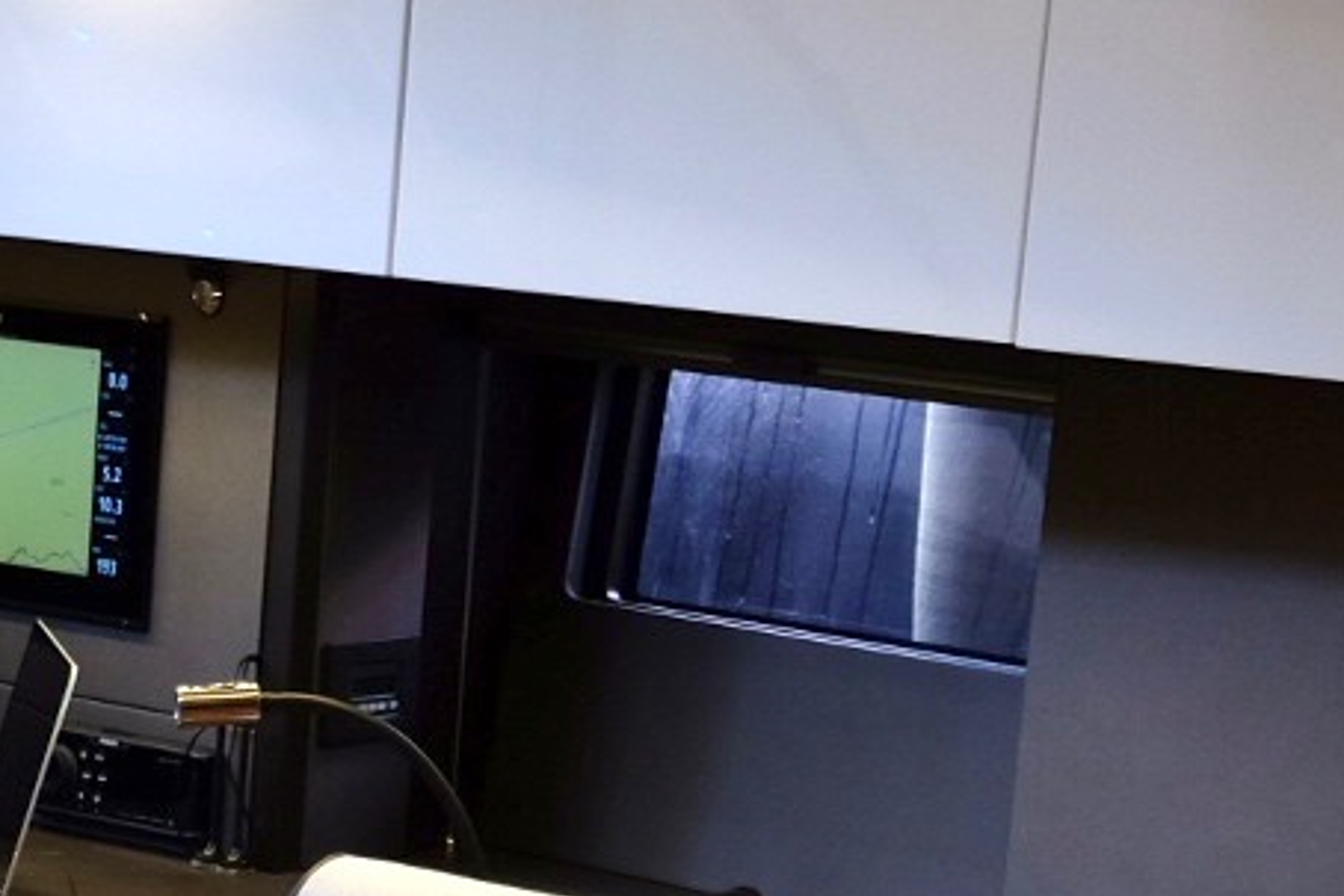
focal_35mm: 129
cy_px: 1538
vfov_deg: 10.1
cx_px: 107
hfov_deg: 15.7
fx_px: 4817
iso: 400
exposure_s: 1/80
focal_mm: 22.3
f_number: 3.2
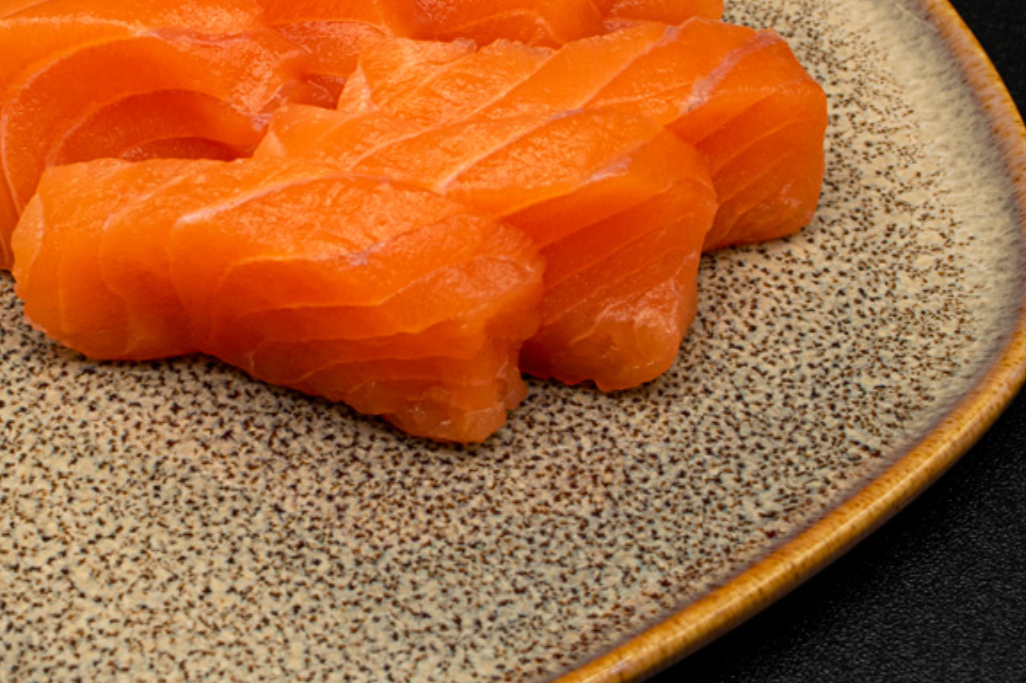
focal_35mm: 78
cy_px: 279
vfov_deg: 17.5
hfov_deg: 25.8
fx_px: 2223
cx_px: 318
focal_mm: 25
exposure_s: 1/60
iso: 100
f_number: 8
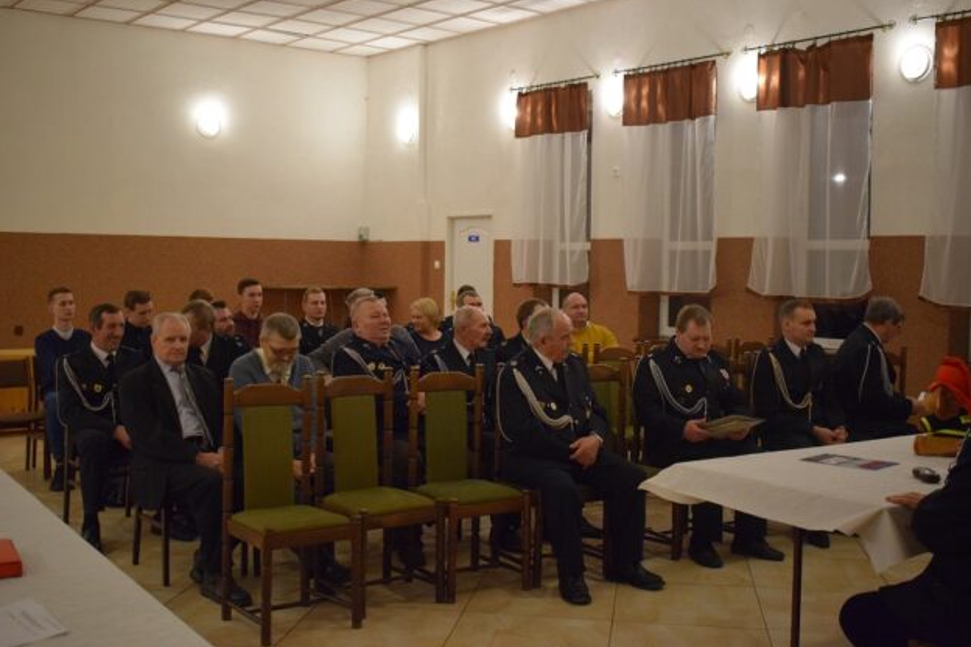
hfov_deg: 46.9
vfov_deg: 32.2
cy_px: 324
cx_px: 482
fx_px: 1120
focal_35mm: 42
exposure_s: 1/60
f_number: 4
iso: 2800
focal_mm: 27
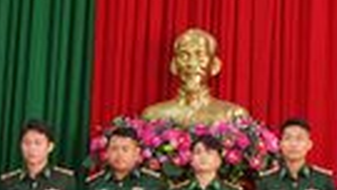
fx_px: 2029
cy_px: 70
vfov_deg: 5.4
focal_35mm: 227
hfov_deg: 9.3
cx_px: 459
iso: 3200
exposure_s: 1/80
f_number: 4.5
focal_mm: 36
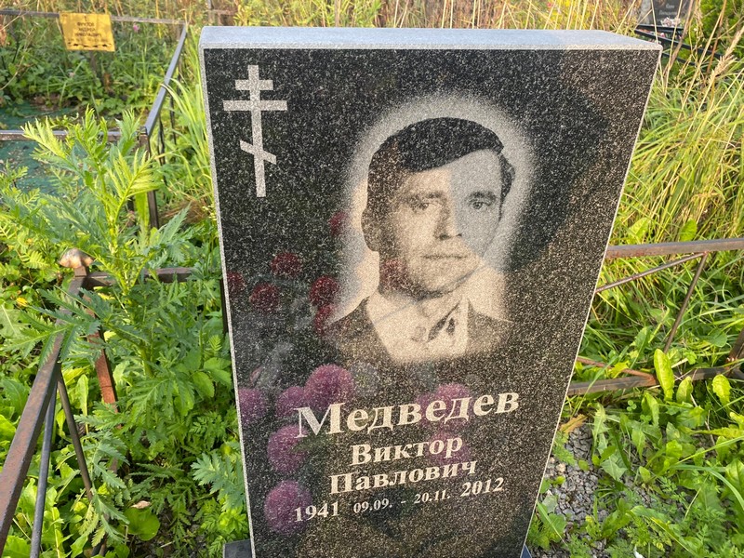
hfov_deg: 67.3
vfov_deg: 53.1
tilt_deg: -32.4
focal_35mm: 26
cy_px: 279
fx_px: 559
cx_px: 372
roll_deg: -1.9
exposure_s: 1/251
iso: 32
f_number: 1.8
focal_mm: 4.25
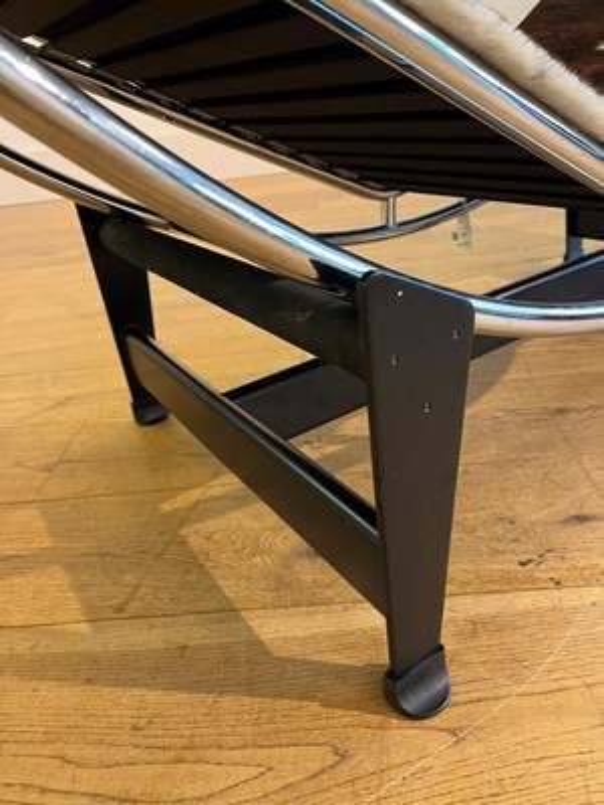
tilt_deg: -29.8
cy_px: 402
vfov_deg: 67.3
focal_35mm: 26
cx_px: 302
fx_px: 605
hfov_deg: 53.1
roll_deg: +7.8
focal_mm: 5.1
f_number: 1.6
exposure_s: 1/50
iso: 200
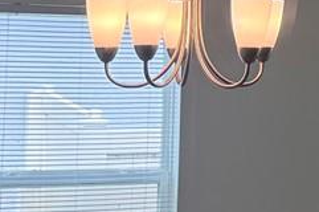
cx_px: 496
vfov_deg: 8.1
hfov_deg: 11.8
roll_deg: -0.8
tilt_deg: +6.8
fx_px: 1469
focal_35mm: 166
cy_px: -56
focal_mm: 6.76
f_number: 1.78
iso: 100
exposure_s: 1/245
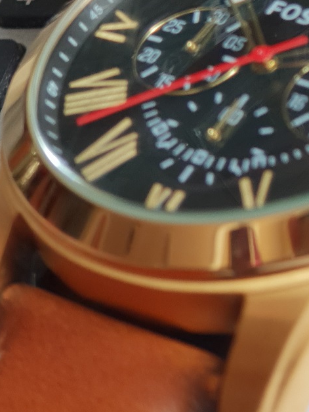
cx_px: 362
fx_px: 1773
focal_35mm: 149
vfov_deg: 13.2
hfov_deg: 9.8
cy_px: 114
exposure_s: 1/30
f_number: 2.4
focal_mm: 6
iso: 40
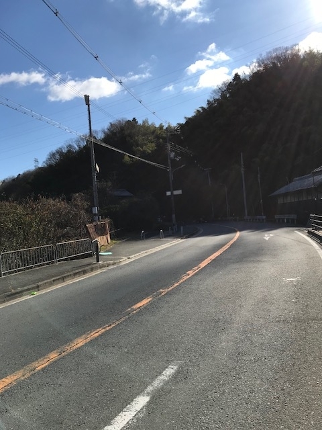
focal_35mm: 28
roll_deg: +5.1
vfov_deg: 63.4
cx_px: 161
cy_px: 215
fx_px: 347
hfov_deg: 49.7
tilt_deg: +1.5
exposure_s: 1/3300
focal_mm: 3.99
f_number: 1.8
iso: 20
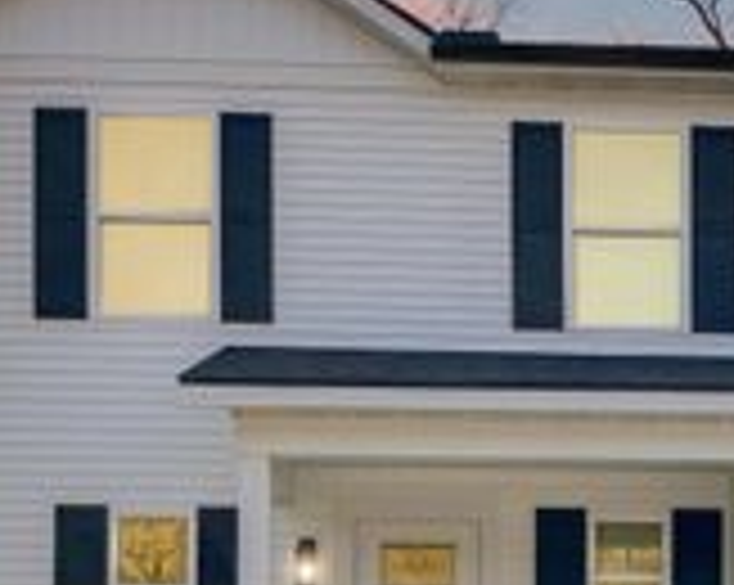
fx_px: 1823
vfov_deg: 18.0
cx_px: 761
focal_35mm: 84
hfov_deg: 21.8
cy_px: 529
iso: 32
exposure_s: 1/2000
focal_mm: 3.99
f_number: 1.8
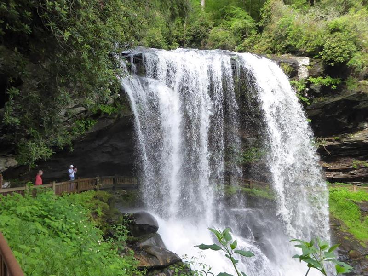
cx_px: 184
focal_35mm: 29
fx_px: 308
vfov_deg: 48.2
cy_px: 138
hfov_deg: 61.7
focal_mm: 5
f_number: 3.5
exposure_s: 1/250
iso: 400
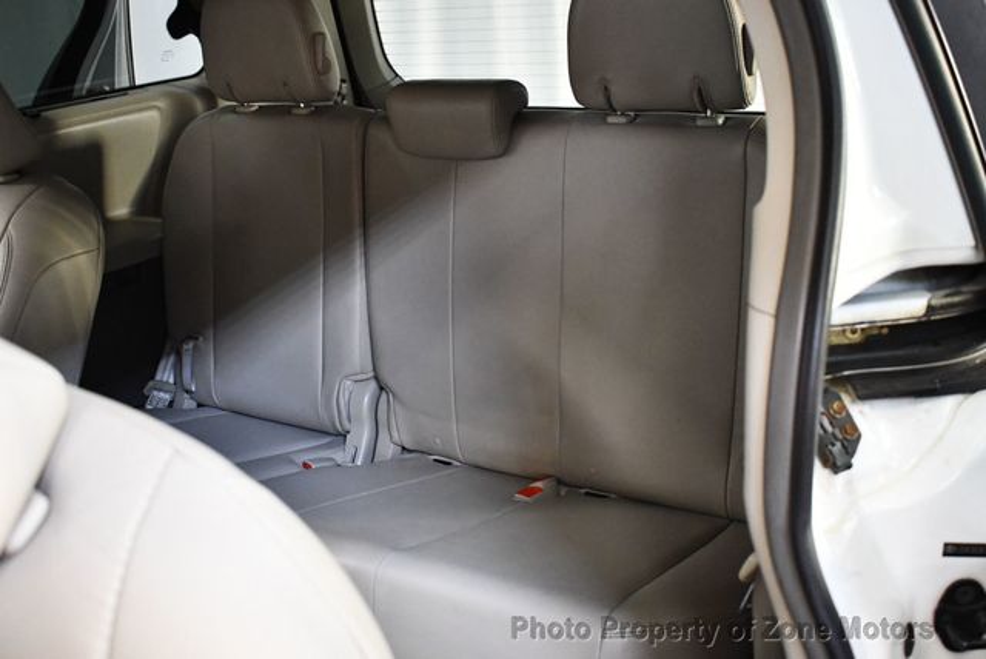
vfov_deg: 33.5
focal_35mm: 40
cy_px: 330
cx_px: 493
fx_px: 1097
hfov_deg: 48.4
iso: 3200
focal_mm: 20
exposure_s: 1/125
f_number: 3.5
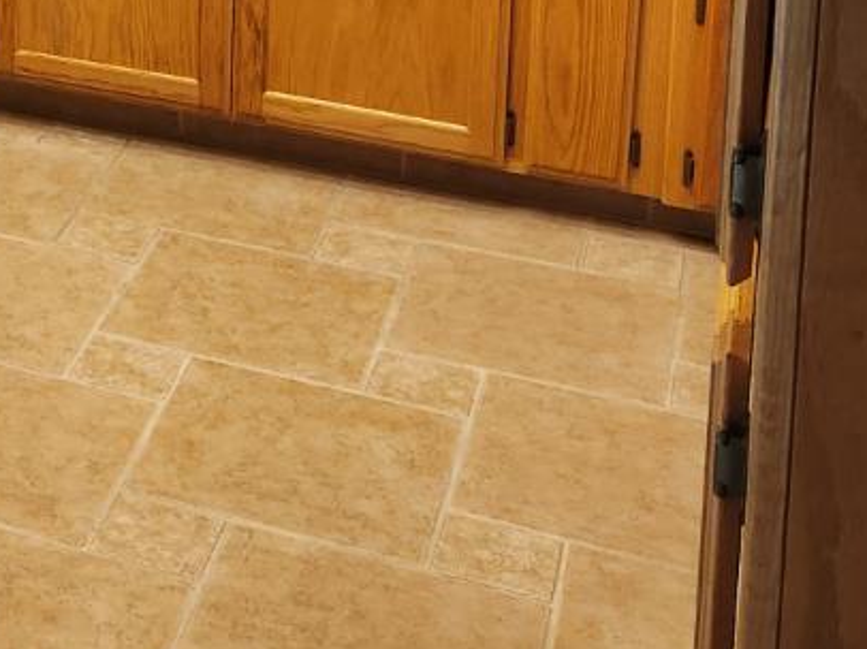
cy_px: -415
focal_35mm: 85
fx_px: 2128
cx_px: -305
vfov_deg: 15.5
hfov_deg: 20.7
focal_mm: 5.4
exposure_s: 1/120
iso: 160
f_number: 1.8
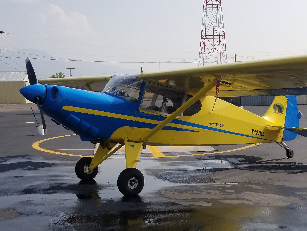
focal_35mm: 26
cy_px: 116
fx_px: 231
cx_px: 154
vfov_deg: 53.1
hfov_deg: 67.3
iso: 50
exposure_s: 1/3300
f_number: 1.7
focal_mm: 4.25
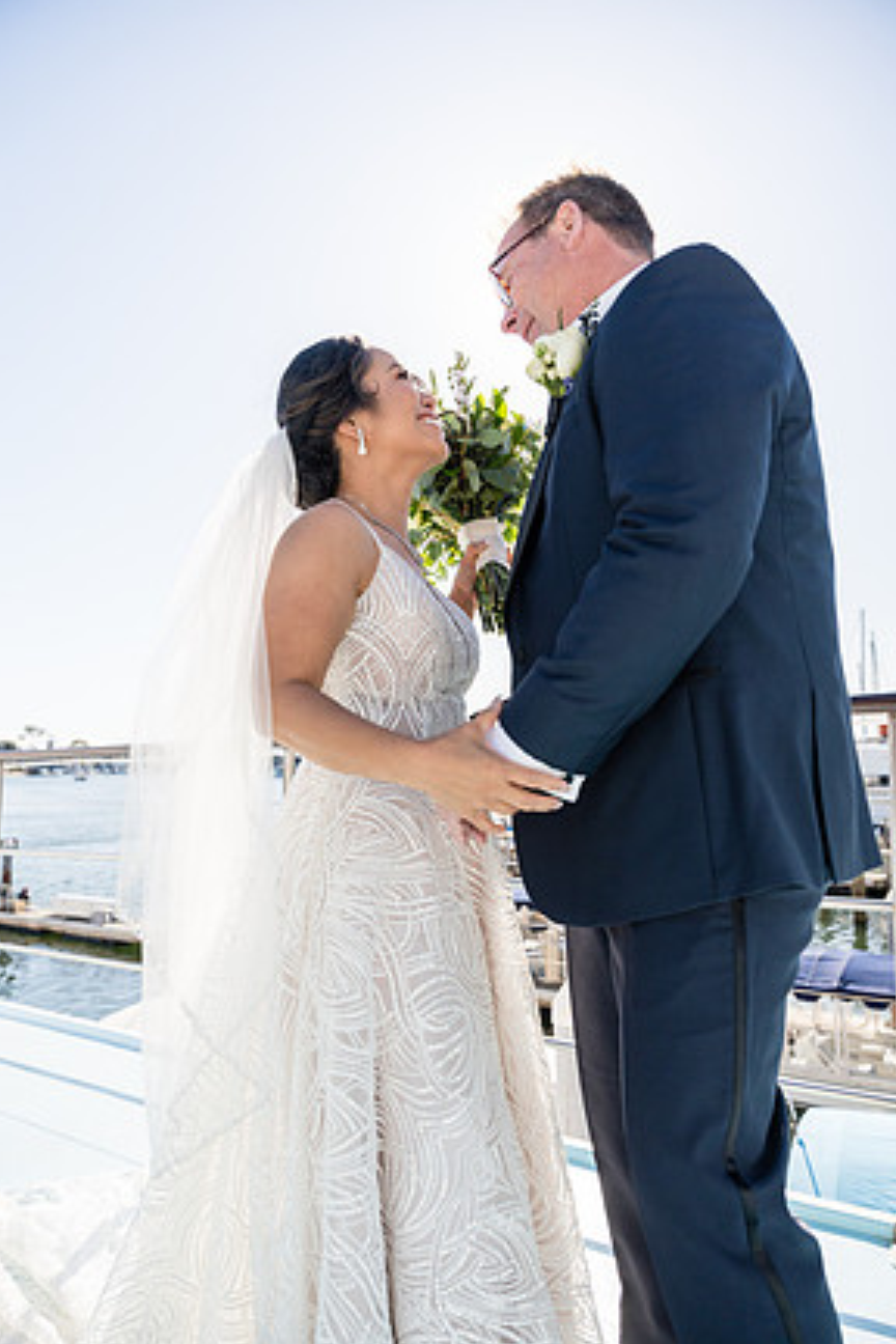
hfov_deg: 51.3
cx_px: 442
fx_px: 933
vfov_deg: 71.5
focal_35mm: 25
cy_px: 681
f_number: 3.5
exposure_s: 1/3200
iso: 320
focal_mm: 24
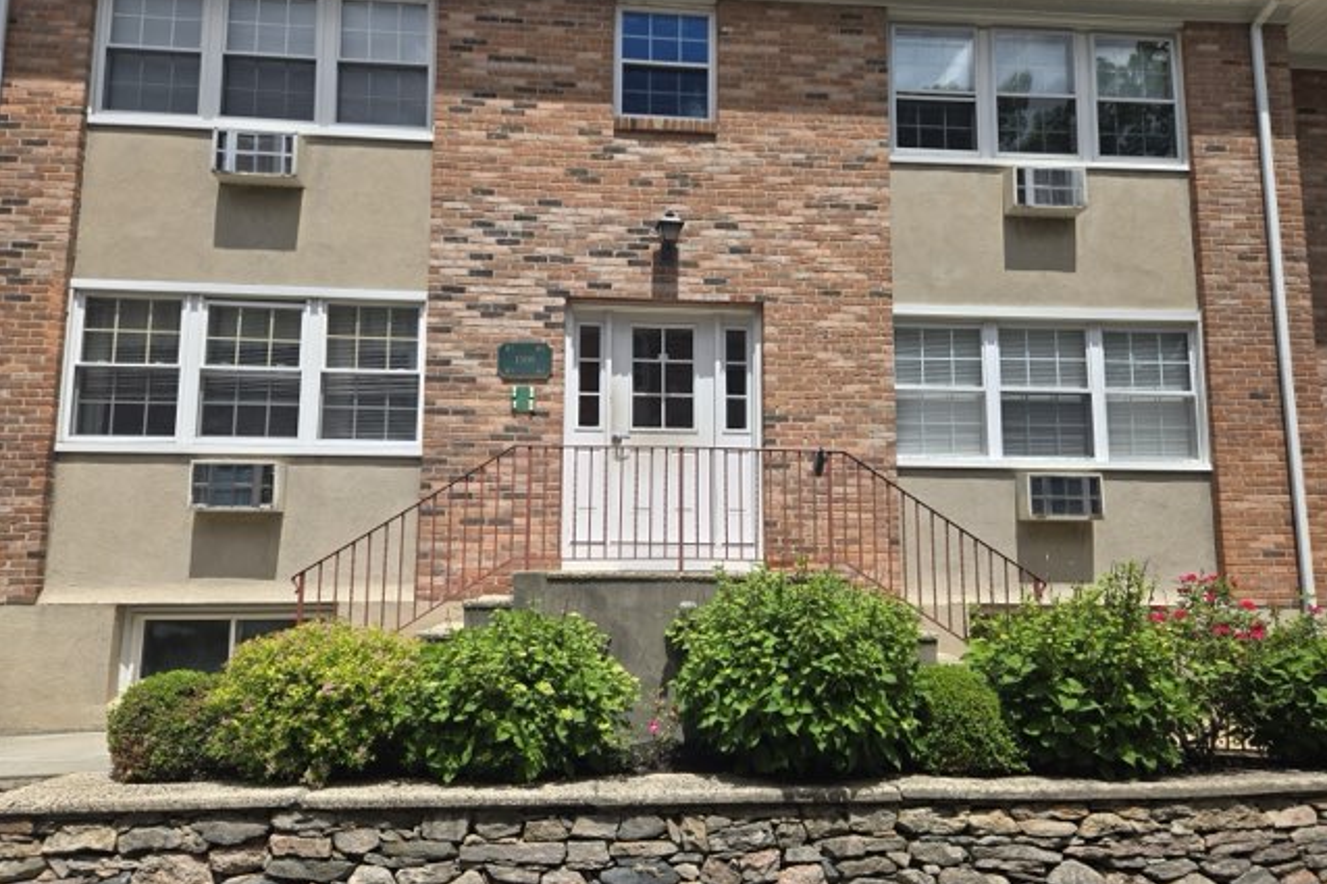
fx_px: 884
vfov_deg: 53.1
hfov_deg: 73.8
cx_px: 664
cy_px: 472
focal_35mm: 24
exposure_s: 1/2510
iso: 25
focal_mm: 5.4
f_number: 1.8
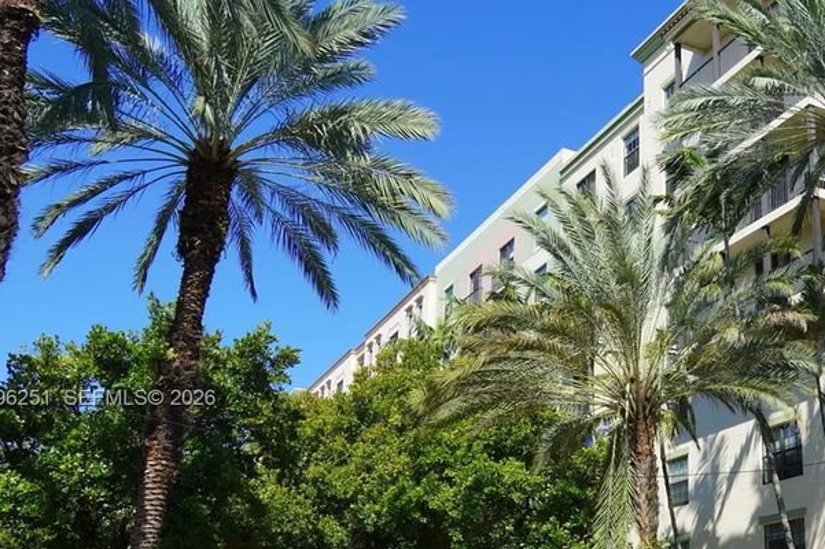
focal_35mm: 46
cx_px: 645
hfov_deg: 41.2
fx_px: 1054
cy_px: 399
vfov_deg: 28.8
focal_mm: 18
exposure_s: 1/160
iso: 100
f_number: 10
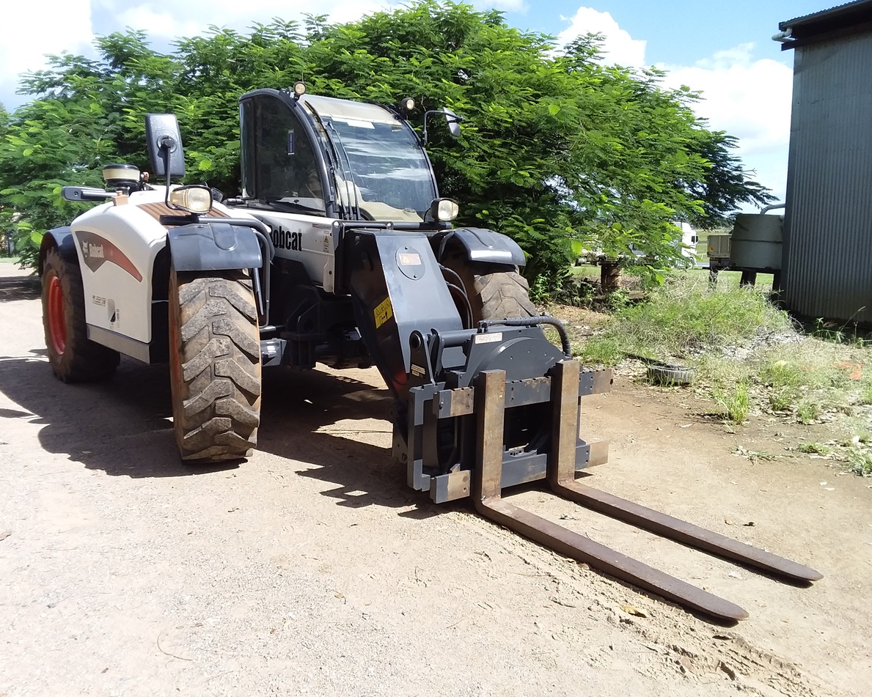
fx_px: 774
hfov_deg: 58.8
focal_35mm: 30
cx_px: 422
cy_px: 348
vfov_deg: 48.5
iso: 40
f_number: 1.9
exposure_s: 1/969
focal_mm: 2.91
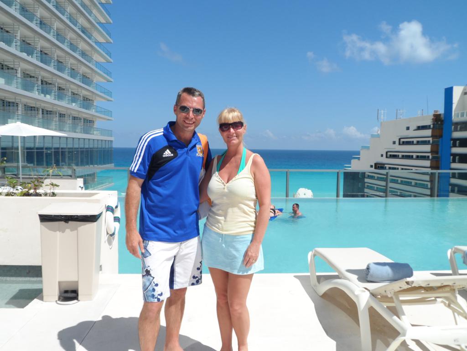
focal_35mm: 28
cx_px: 234
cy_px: 176
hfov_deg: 63.4
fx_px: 378
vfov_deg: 49.7
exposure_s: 1/180
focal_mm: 4.9
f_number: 8.8
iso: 80
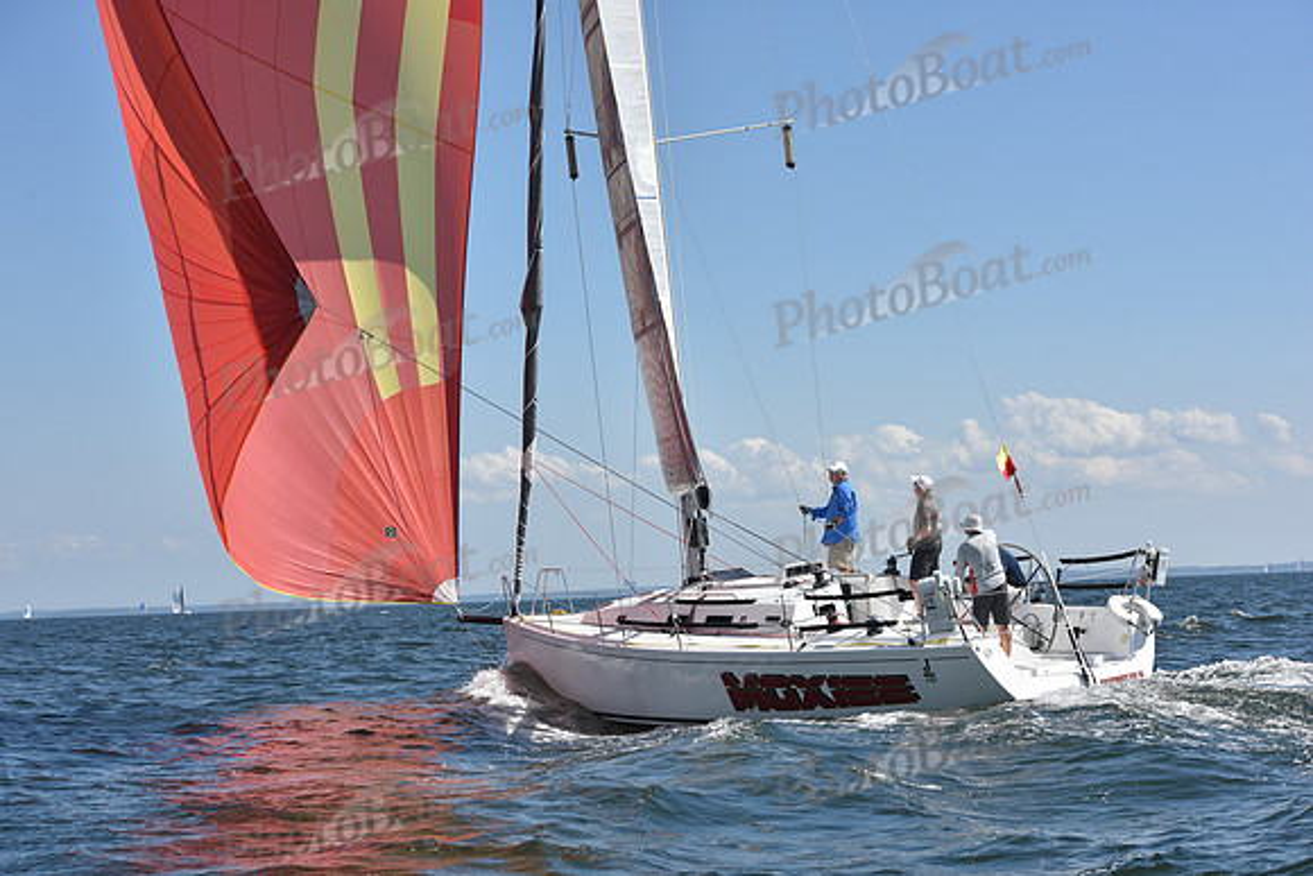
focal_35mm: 70
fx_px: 2554
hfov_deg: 28.8
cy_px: 438
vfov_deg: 19.5
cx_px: 656
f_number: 9
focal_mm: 70
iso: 320
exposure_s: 1/1250
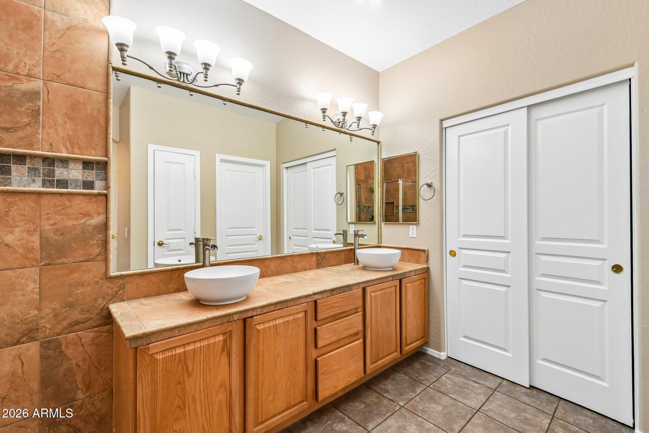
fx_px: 270
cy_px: 216
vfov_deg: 77.3
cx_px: 324
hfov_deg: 100.4
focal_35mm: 15
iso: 400
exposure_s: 1/15
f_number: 8
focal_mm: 10
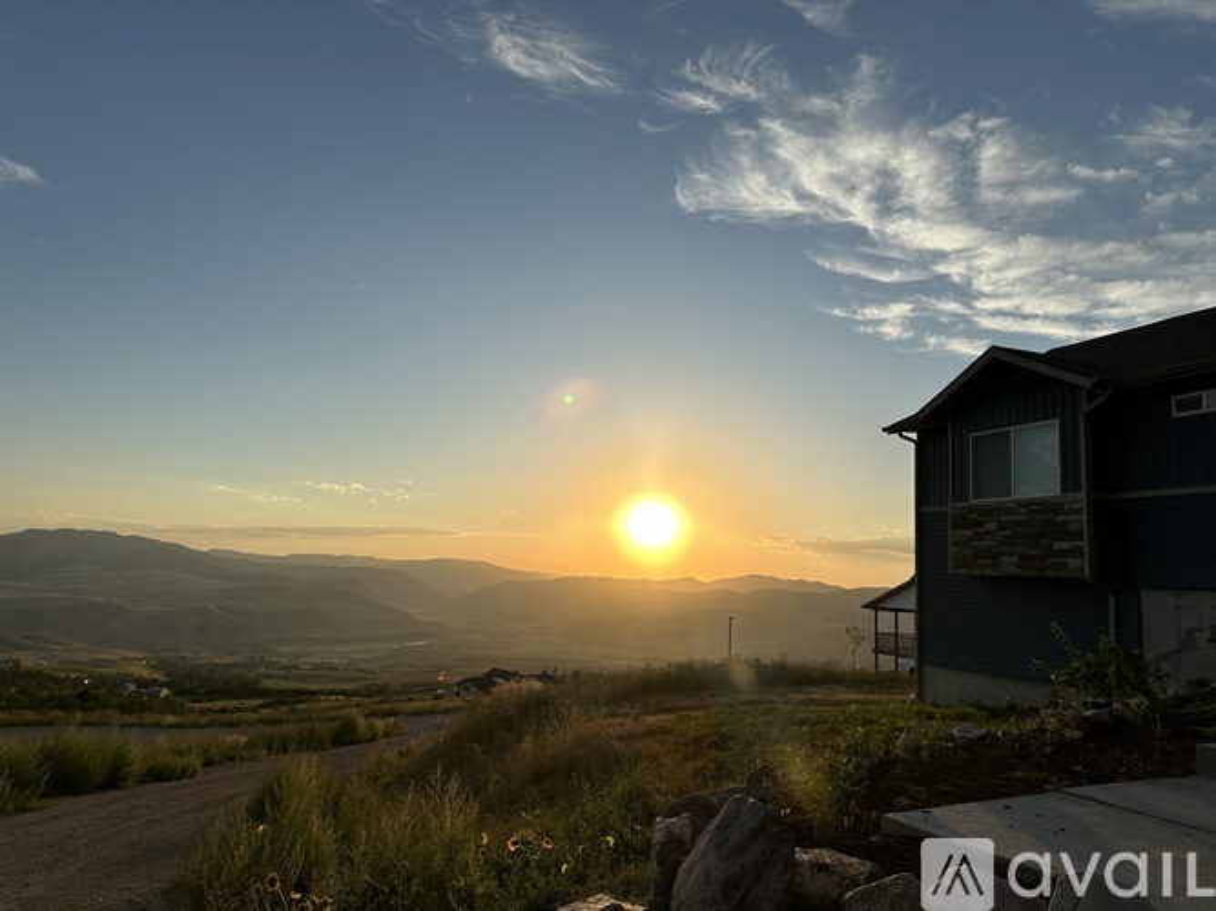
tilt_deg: +8.3
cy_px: 456
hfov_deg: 71.6
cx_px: 608
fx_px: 843
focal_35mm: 24
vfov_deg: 56.8
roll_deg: -3.1
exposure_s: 1/6623
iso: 80
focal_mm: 6.86
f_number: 1.78
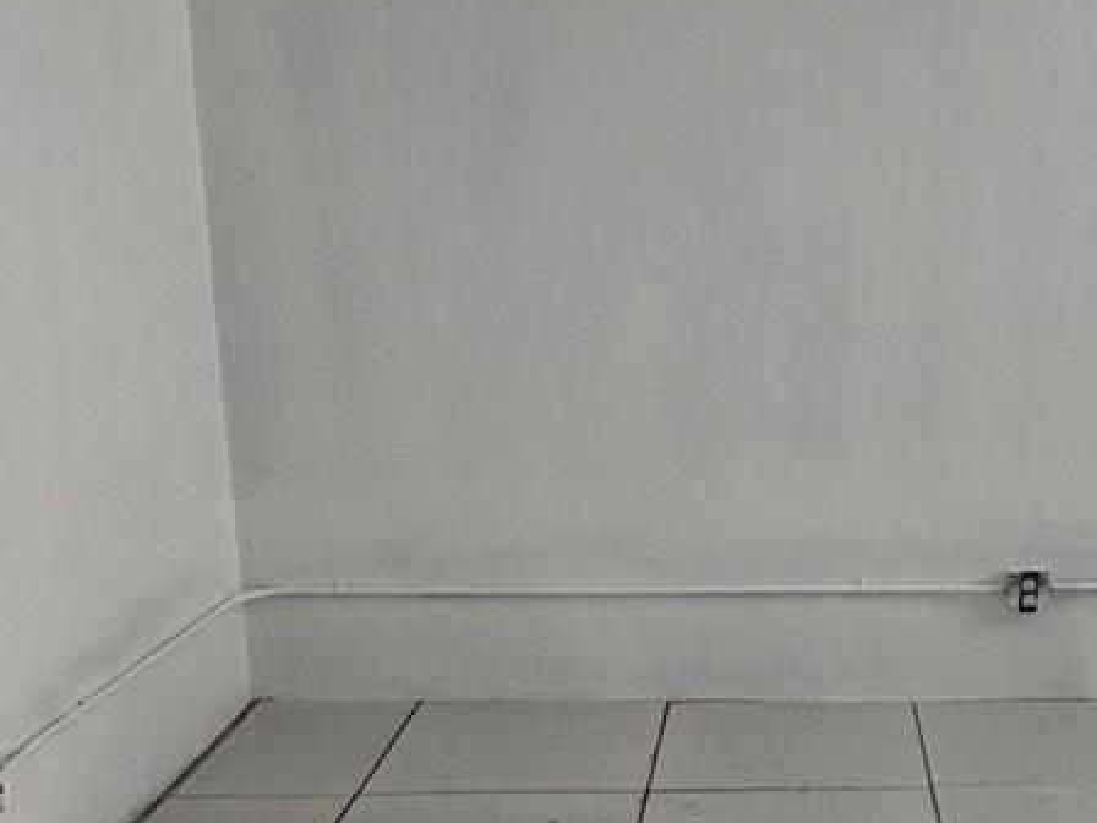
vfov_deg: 29.0
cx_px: 862
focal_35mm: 50
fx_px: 1585
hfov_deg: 37.0
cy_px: 500
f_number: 2.2
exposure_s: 1/120
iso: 100
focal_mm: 2.22
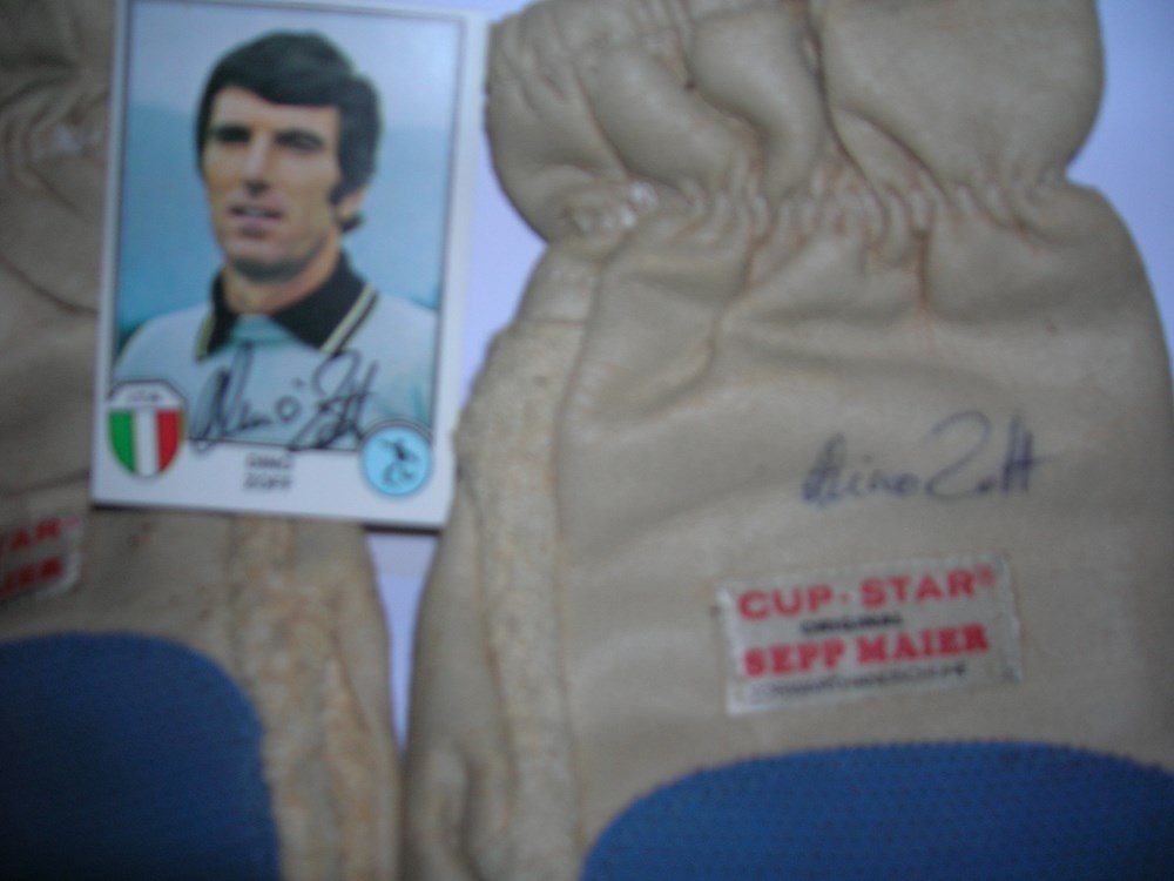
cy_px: 440
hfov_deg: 54.0
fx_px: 1153
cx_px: 587
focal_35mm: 34
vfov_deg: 41.8
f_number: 2.9
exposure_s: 1/60.1
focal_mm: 5.7
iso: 50
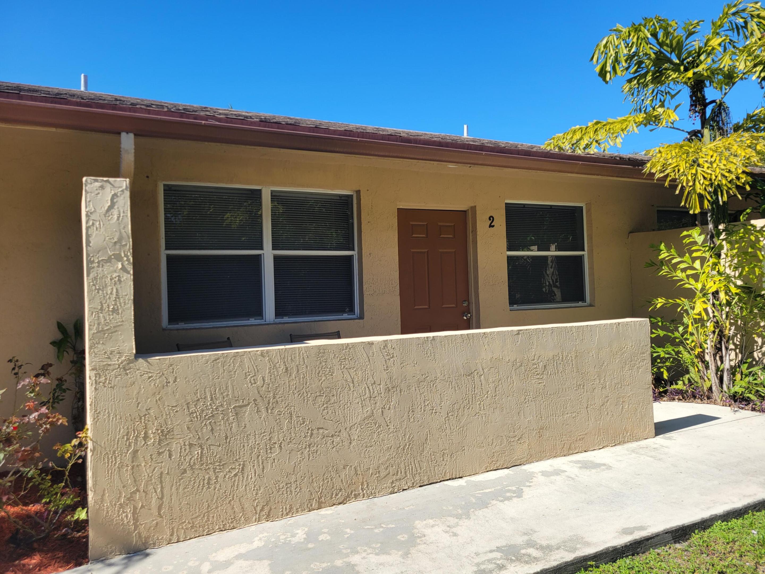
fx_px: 575
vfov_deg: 53.1
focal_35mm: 26
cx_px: 382
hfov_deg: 67.3
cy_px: 287
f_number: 1.8
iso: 40
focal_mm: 5.4
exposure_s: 1/1659
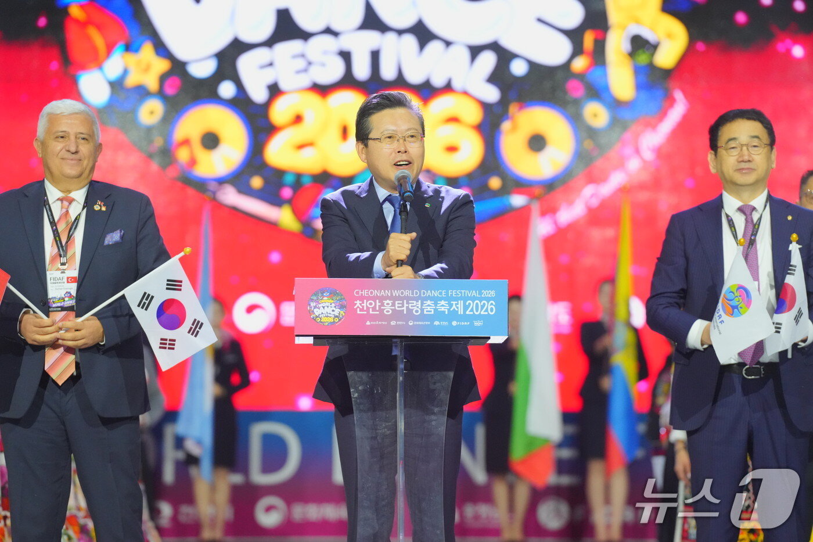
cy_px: 271
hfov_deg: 10.3
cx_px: 406
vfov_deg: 6.9
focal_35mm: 200
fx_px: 4516
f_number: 4
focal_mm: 200
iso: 5000
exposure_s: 1/400
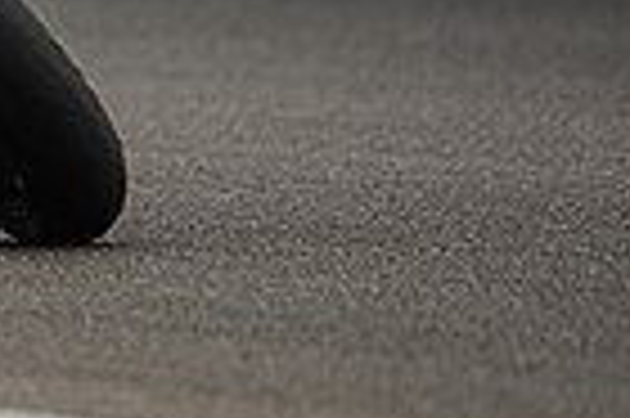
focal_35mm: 1247
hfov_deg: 1.7
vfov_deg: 1.1
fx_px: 21797
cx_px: -572
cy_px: -191
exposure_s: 1/4000
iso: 320
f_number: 2
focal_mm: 200
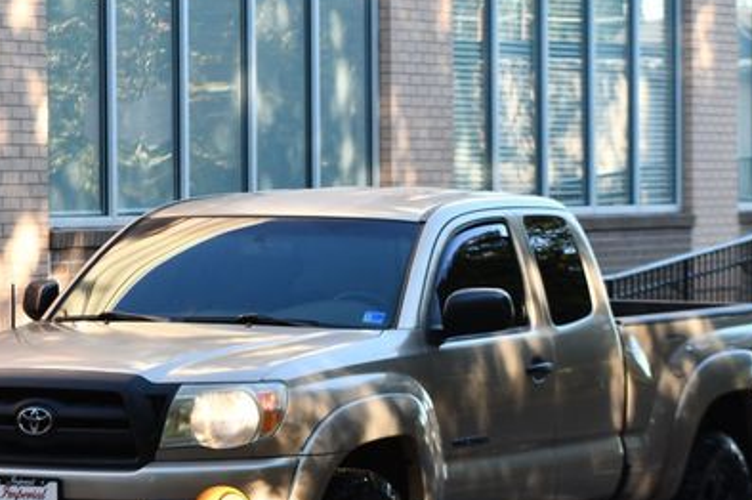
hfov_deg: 10.3
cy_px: 324
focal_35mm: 200
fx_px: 4174
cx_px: 319
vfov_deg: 6.9
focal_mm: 82
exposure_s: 1/250
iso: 400
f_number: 5.6
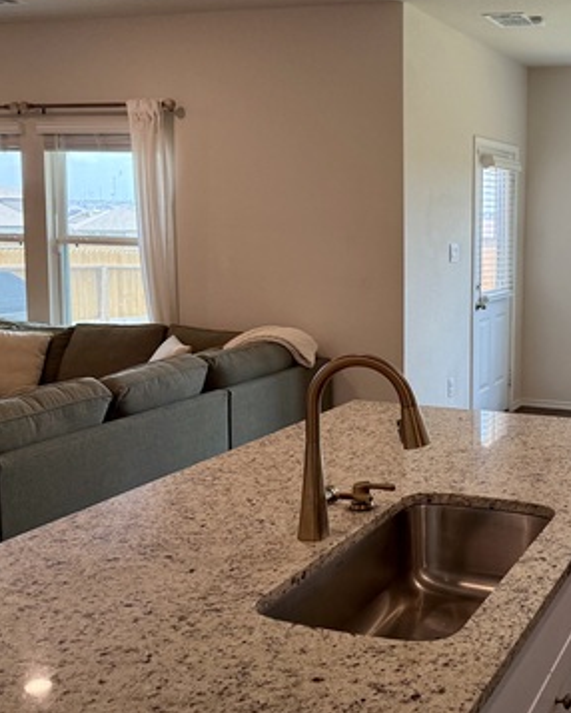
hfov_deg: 33.6
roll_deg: -1.3
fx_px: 886
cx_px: 525
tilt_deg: -6.2
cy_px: 322
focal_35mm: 42
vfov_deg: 43.7
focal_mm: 6.76
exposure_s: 1/237
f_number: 1.78
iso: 160
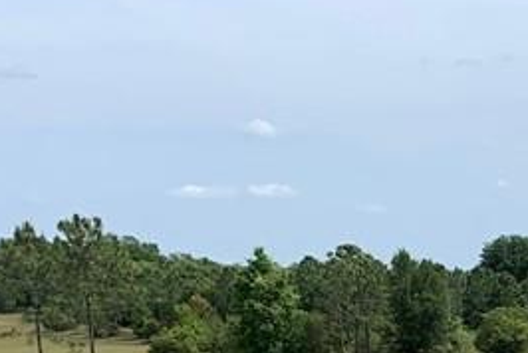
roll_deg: -0.6
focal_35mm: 104
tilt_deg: -14.5
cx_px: 657
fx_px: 1527
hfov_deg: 18.5
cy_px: 706
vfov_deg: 11.8
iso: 25
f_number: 1.8
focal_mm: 4.25
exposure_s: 1/2309
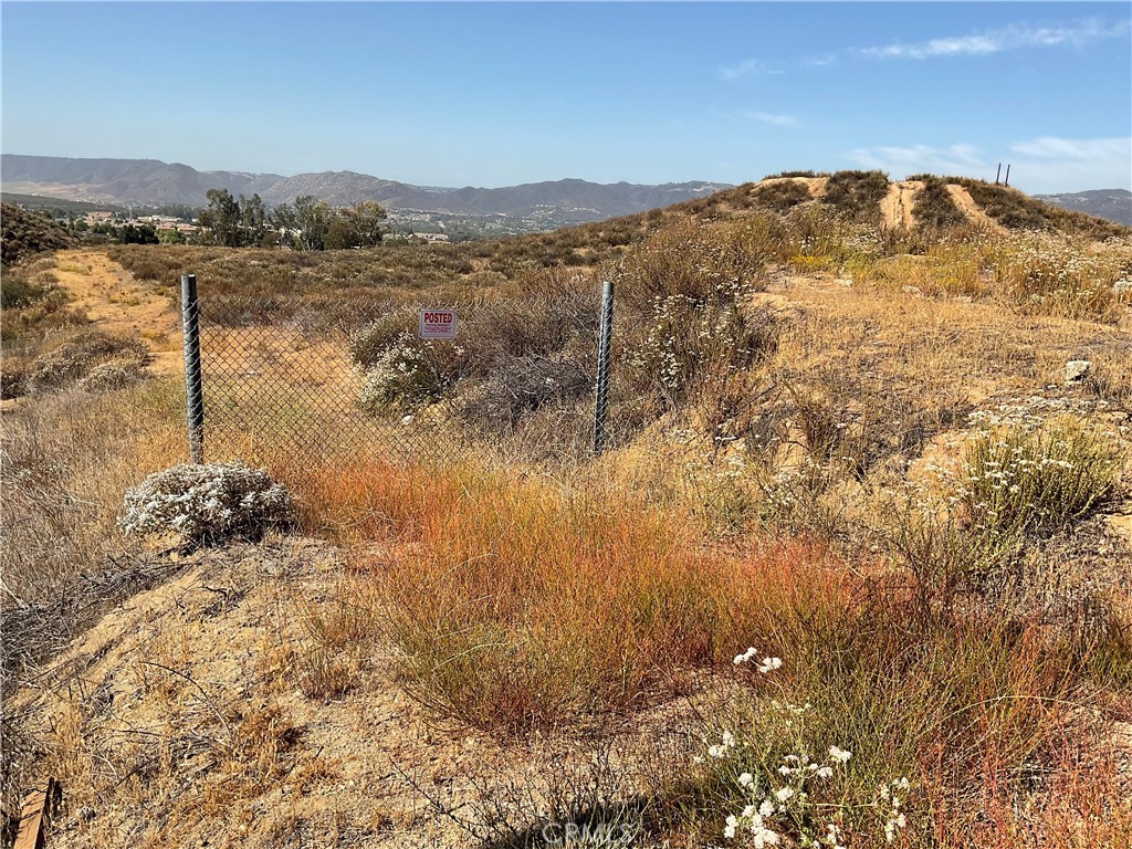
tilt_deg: -12.9
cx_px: 566
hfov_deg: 61.7
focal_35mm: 29
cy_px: 424
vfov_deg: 48.2
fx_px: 948
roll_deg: -4.2
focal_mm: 3
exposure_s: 1/2141
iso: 20
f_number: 1.8
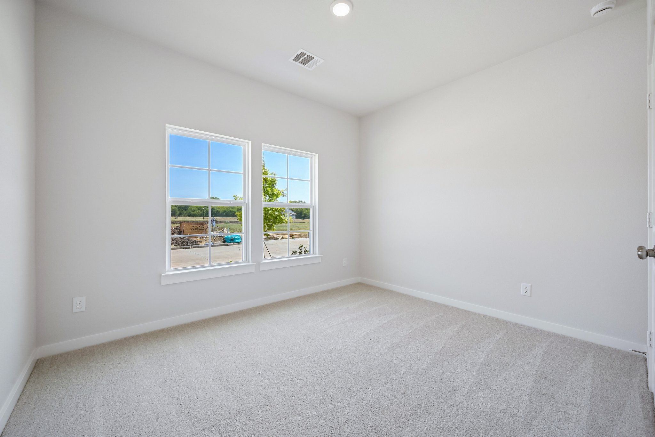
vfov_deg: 81.2
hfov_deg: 104.3
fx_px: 255
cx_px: 328
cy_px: 218
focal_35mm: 14
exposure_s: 1/100
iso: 250
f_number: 9
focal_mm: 14
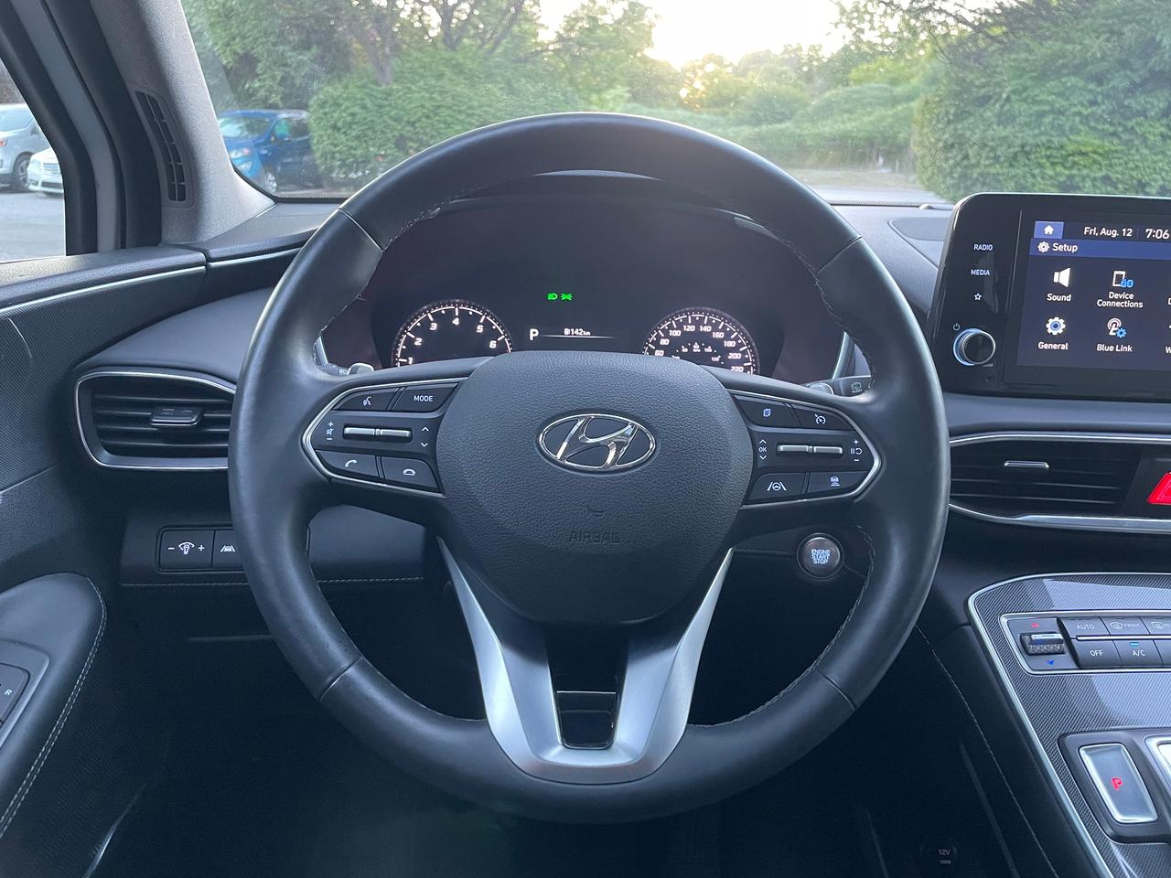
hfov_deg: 67.3
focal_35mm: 26
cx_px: 586
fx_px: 880
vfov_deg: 53.1
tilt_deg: -18.2
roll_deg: -2.4
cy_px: 439
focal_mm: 4.2
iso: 400
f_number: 1.6
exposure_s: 1/60
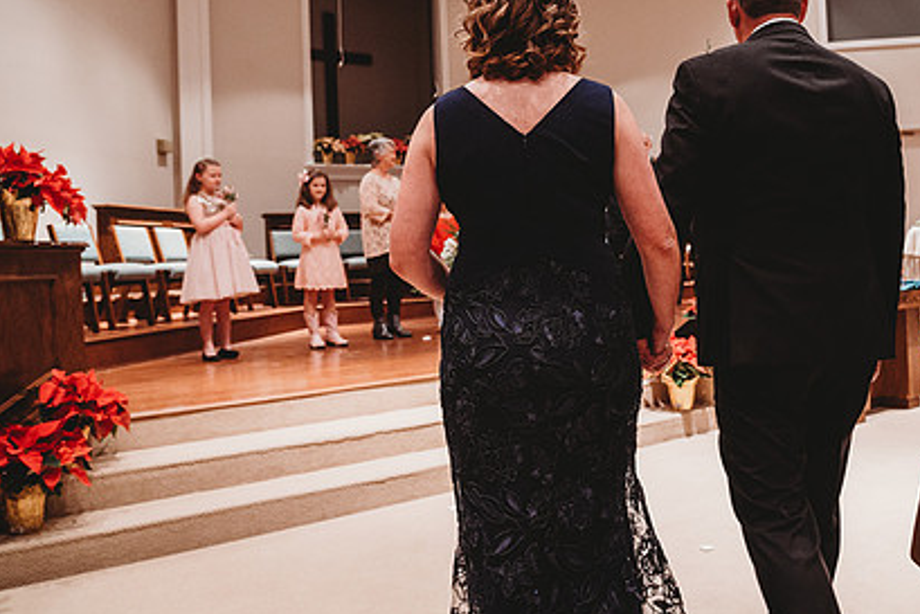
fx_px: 869
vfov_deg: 38.7
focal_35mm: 34
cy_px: 233
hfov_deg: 55.1
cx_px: 578
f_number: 4
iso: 2000
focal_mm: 24
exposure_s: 1/125
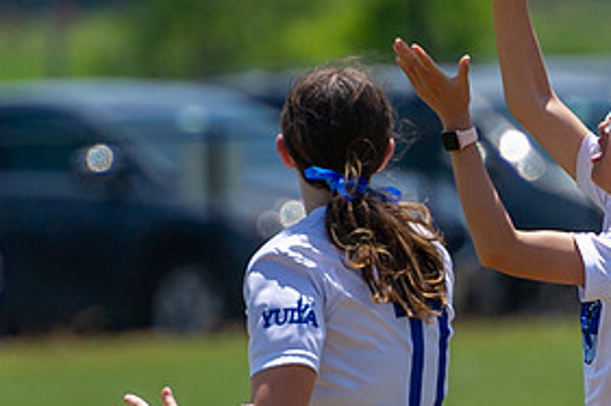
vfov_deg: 1.2
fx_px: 18963
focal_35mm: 1118
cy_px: 313
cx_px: 674
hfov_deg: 1.8
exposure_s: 1/3200
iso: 360
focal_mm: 280
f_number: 4
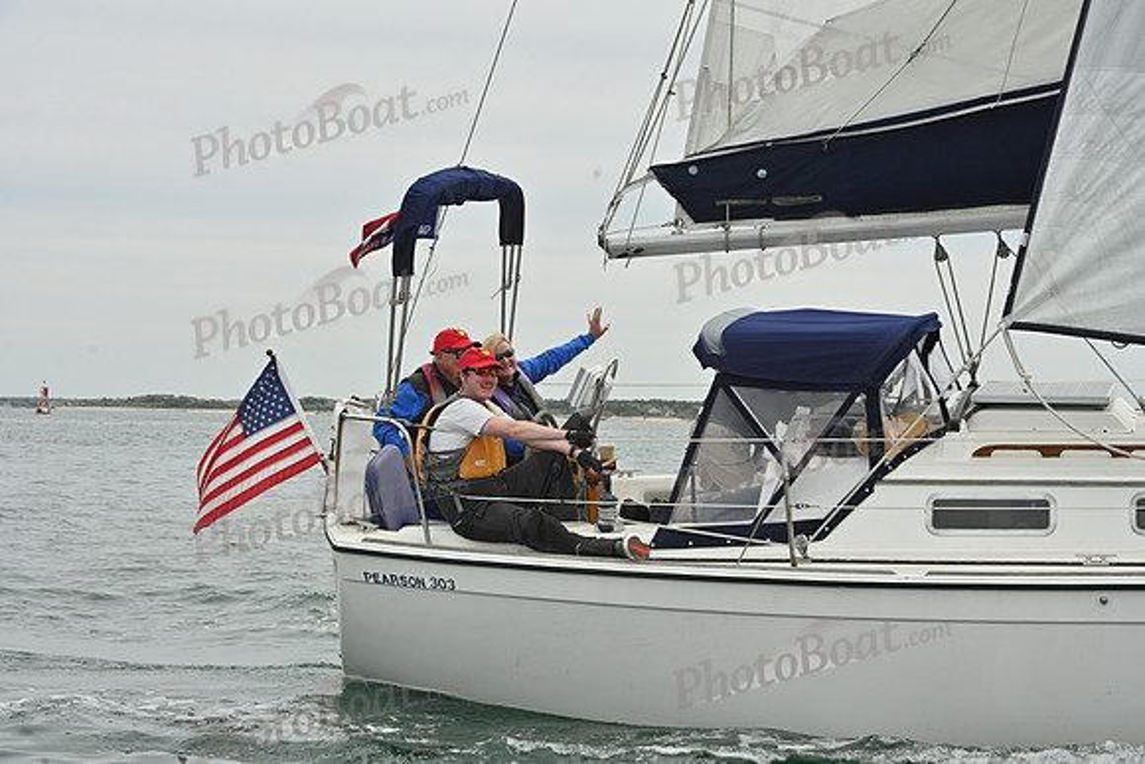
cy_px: 382
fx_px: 2736
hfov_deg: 23.6
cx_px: 572
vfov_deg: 15.9
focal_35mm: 86
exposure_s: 1/800
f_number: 9
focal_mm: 86
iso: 320
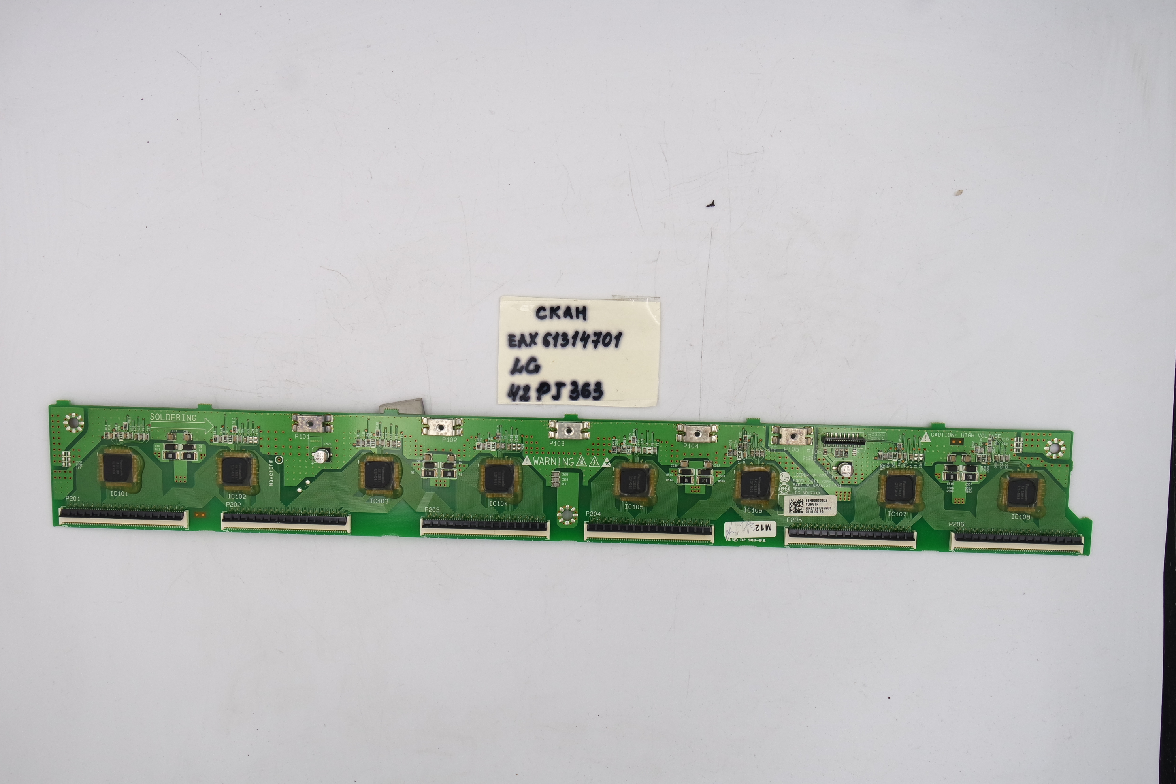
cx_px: 588
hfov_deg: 63.7
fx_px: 947
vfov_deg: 45.0
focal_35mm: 29
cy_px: 392
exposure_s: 1/100
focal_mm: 11
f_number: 6.3
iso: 160
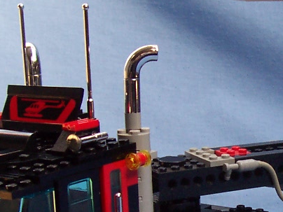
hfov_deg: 17.5
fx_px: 899
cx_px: 279
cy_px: 186
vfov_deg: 13.4
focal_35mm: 110
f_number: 2.8
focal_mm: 5.6
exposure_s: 1/180
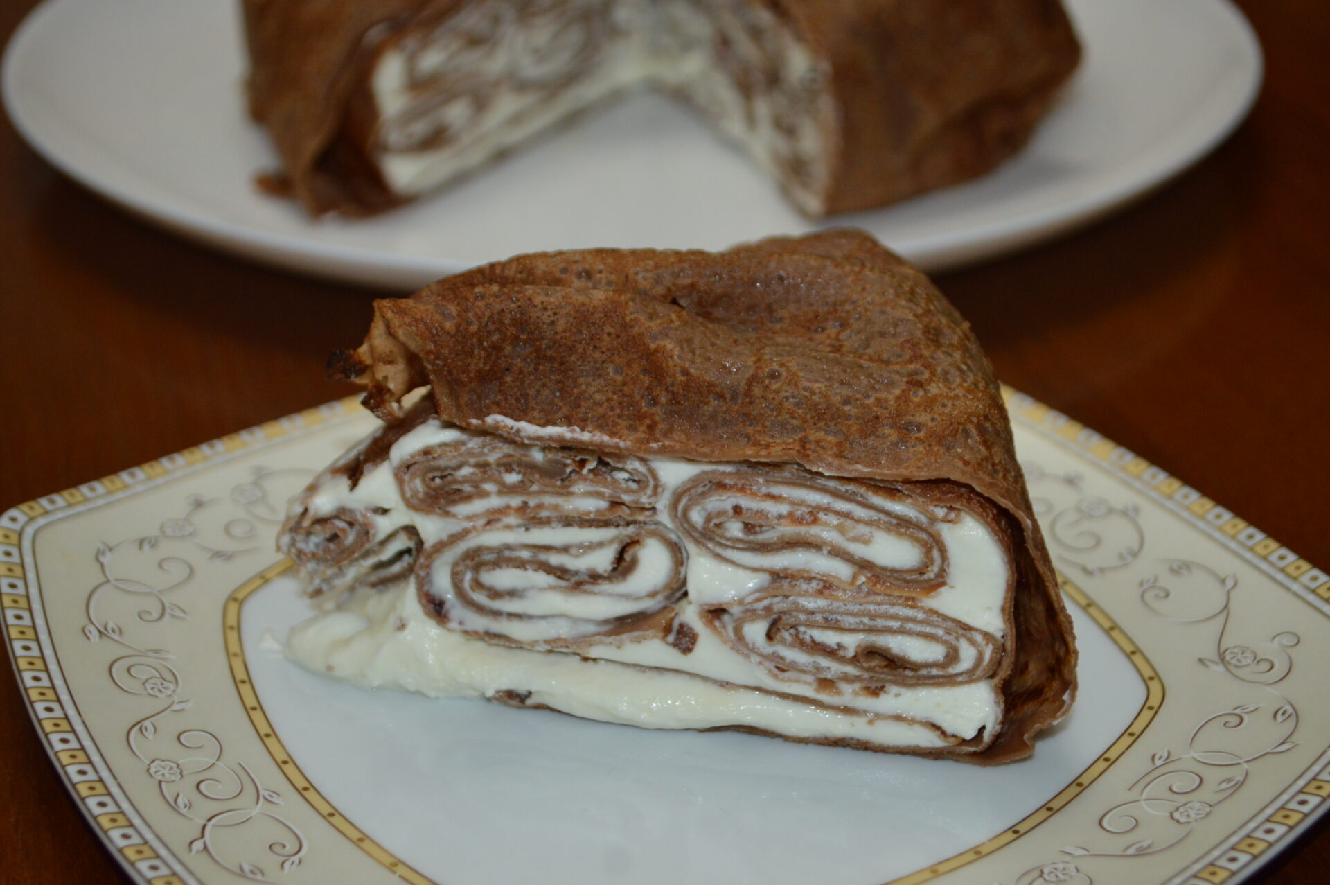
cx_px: 665
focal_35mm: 60
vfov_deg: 22.6
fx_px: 2215
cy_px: 442
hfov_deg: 33.4
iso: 640
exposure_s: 1/60
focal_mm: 40
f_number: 5.3
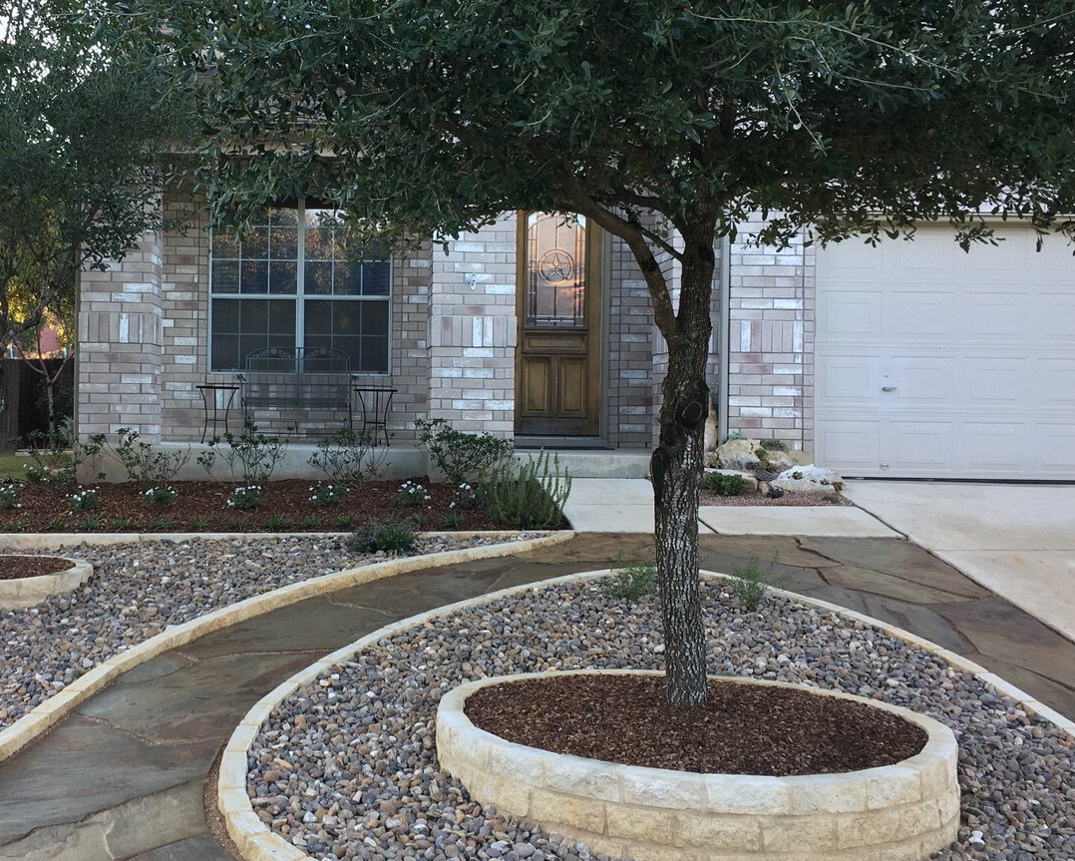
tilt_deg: +1.3
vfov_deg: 35.7
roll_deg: -0.8
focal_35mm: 42
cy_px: 392
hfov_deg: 43.1
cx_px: 346
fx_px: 1337
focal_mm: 4.15
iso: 25
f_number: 2.2
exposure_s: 1/60
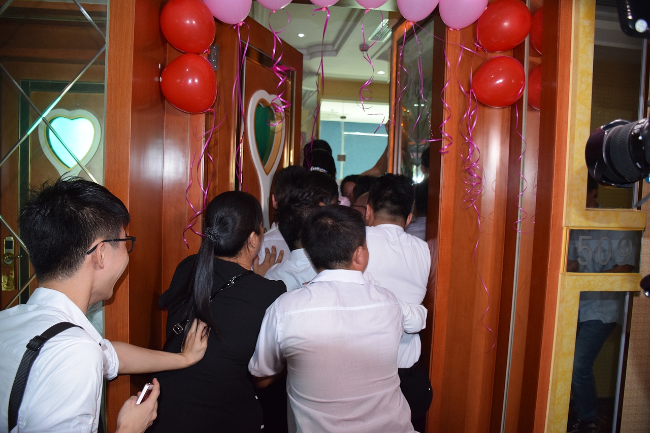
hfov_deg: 67.4
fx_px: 487
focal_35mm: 27
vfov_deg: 47.9
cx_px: 325
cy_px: 216
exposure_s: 1/60
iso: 1100
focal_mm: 18
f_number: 3.5
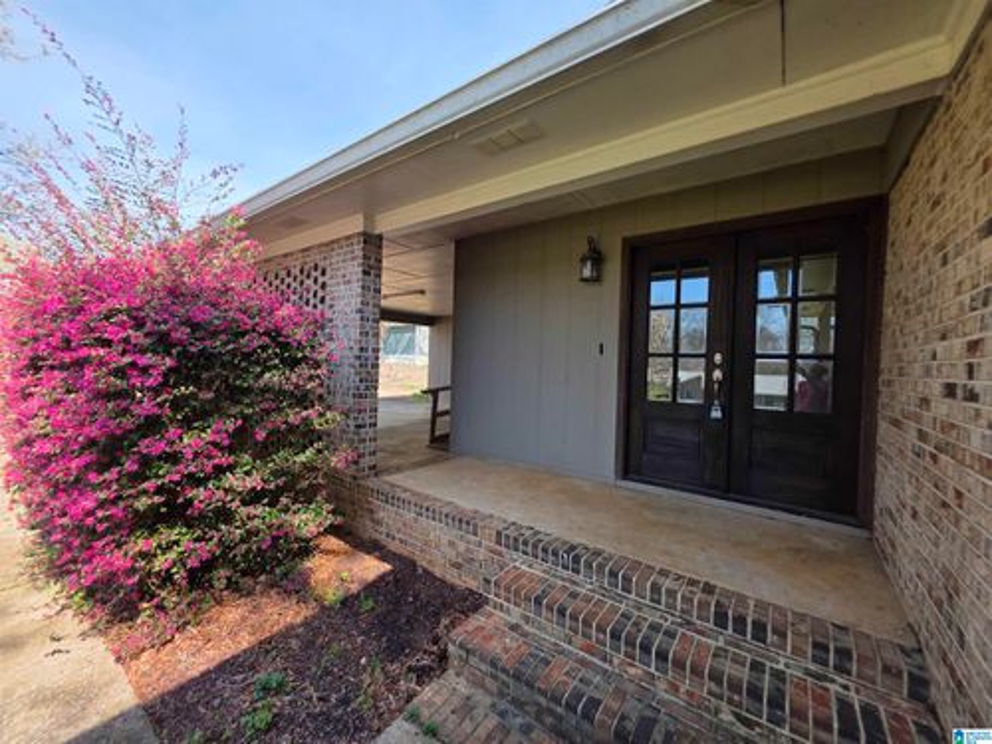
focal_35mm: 13
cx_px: 496
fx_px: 373
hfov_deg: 106.2
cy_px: 372
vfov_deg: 89.9
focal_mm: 2.2
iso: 40
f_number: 1.9
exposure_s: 1/484
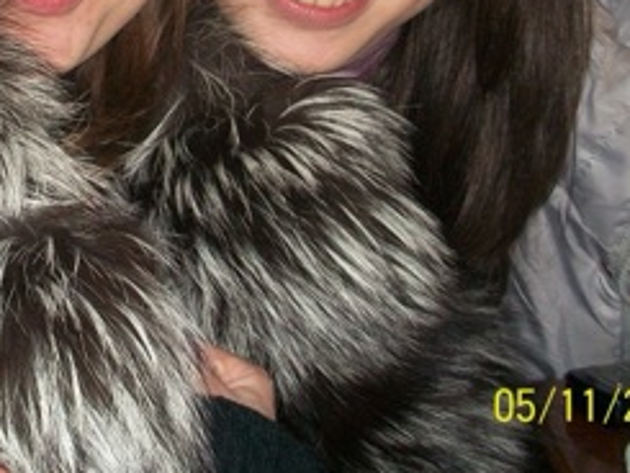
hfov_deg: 21.7
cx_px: 108
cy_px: 15
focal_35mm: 89
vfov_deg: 16.3
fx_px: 1621
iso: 120
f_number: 3.2
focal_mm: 7.1
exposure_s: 1/60
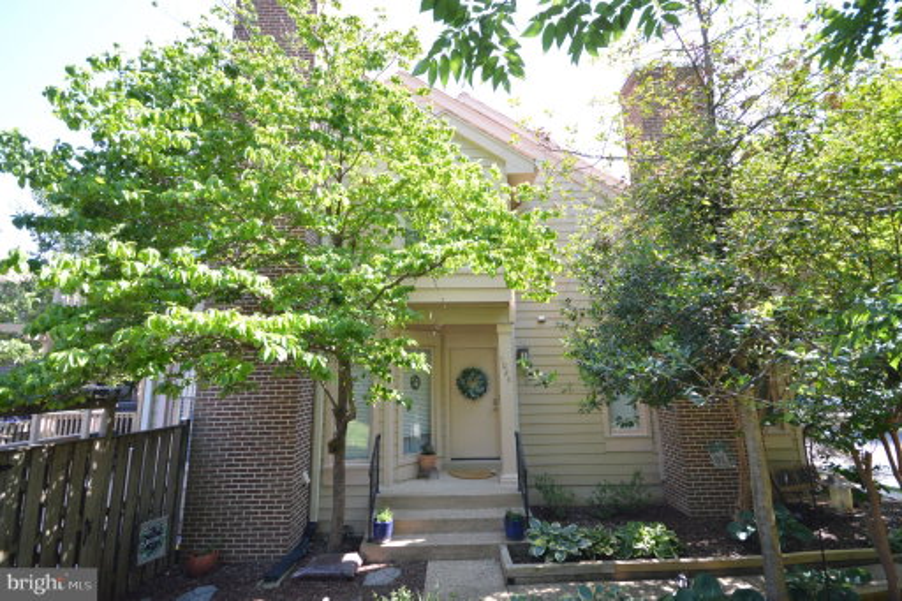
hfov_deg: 100.4
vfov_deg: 77.3
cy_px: 300
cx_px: 451
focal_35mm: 15
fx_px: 376
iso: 280
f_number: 5.6
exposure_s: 1/125
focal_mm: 10
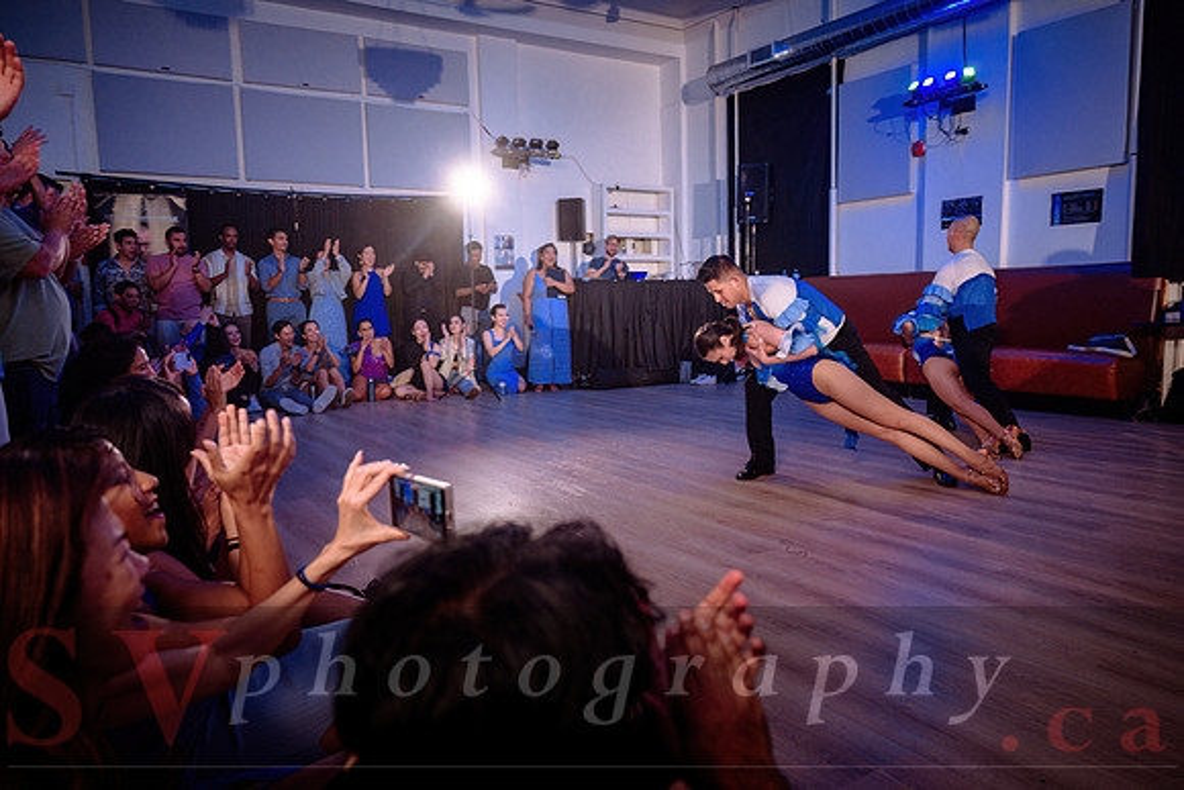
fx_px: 827
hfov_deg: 71.2
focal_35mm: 25
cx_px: 592
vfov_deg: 51.0
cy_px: 395
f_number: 3.2
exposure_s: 1/250
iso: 1600
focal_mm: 24
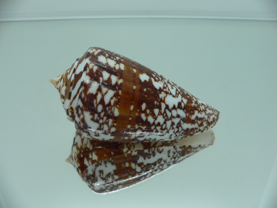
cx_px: 138
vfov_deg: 40.7
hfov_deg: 52.6
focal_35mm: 35
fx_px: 280
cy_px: 104
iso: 100
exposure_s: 1/60
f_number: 2.8
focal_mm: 4.6
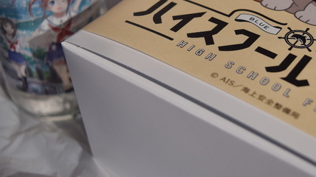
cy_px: 30
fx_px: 536
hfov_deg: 32.3
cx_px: 231
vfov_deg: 18.6
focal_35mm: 64
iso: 100
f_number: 4
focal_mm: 24
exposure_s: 1/4000
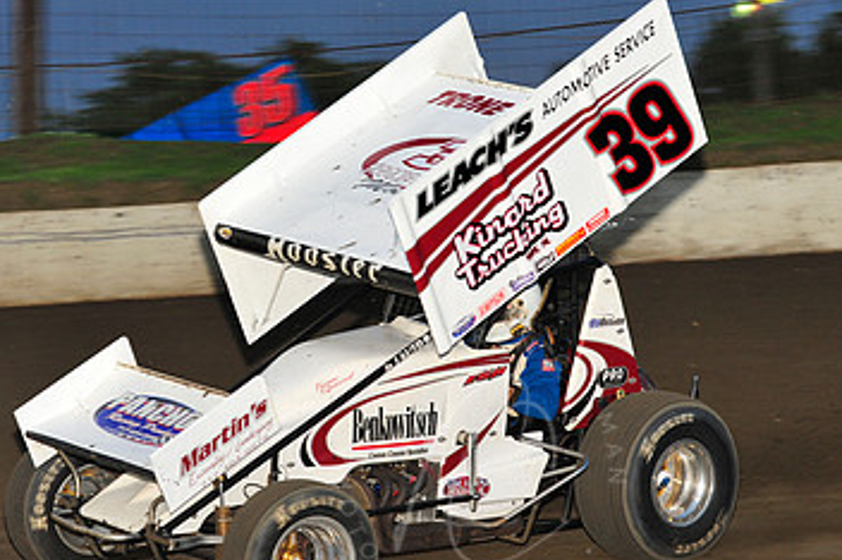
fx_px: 3855
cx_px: 478
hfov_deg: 12.5
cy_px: 251
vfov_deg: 8.3
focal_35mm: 165
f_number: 6.3
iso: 640
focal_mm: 100
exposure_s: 1/320
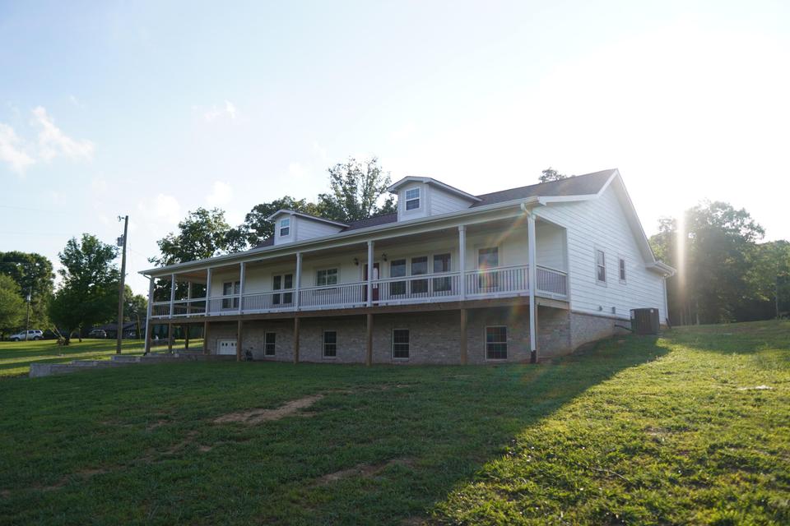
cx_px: 395
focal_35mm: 24
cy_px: 263
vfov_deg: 53.1
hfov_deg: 73.7
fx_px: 527
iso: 100
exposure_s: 1/4000
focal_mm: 16
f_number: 1.4
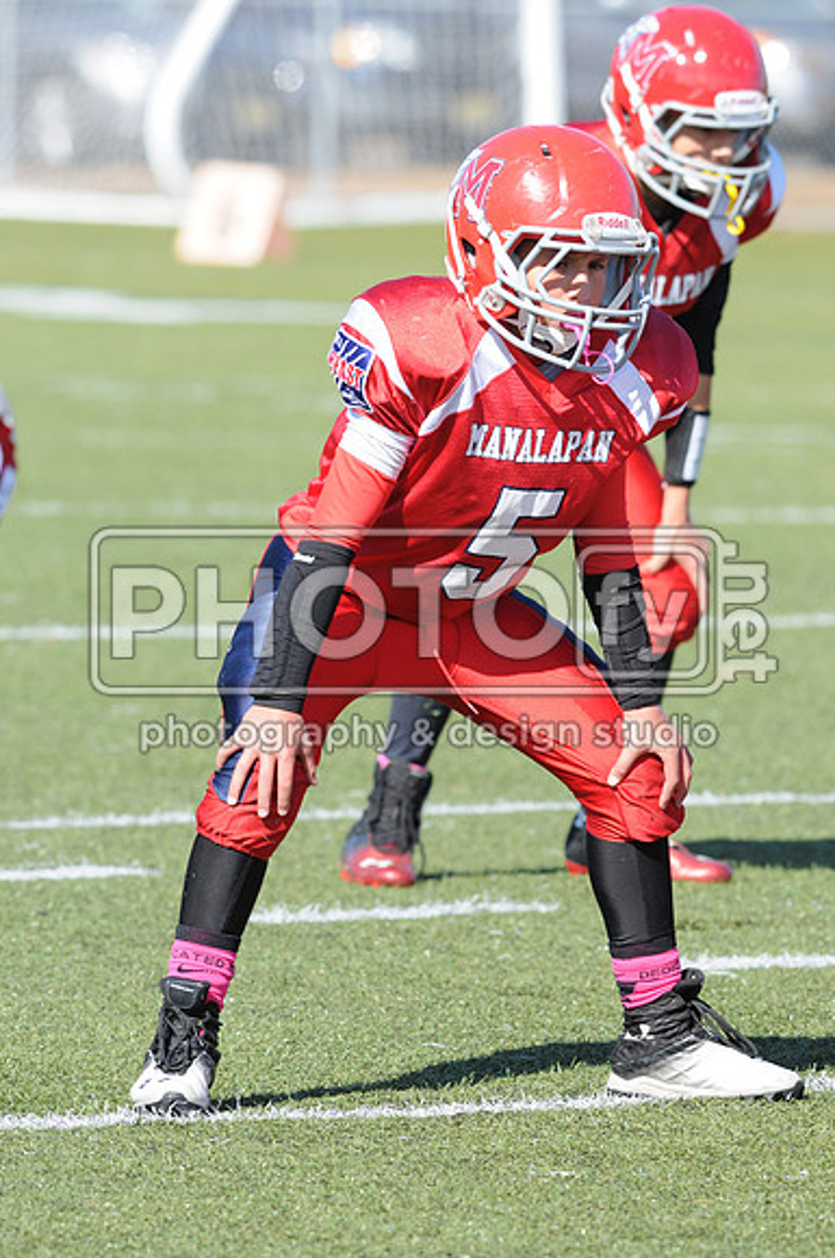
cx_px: 418
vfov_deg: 4.6
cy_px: 629
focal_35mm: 450
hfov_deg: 3.0
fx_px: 15702
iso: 200
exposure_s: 1/500
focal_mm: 300
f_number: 6.3
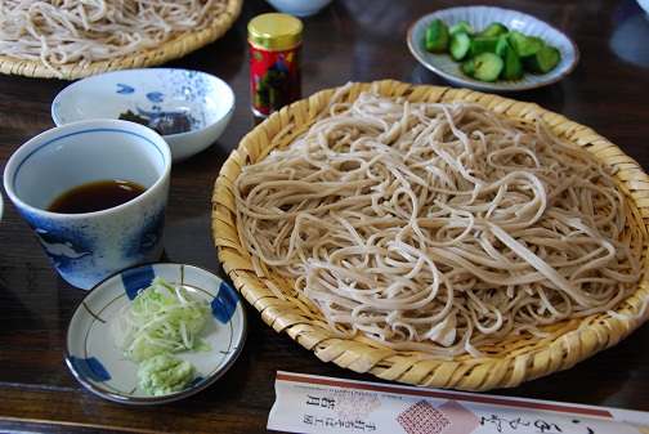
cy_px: 217
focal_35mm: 42
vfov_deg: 32.0
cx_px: 324
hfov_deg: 46.4
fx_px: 758
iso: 100
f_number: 4.2
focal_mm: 28
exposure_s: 1/5
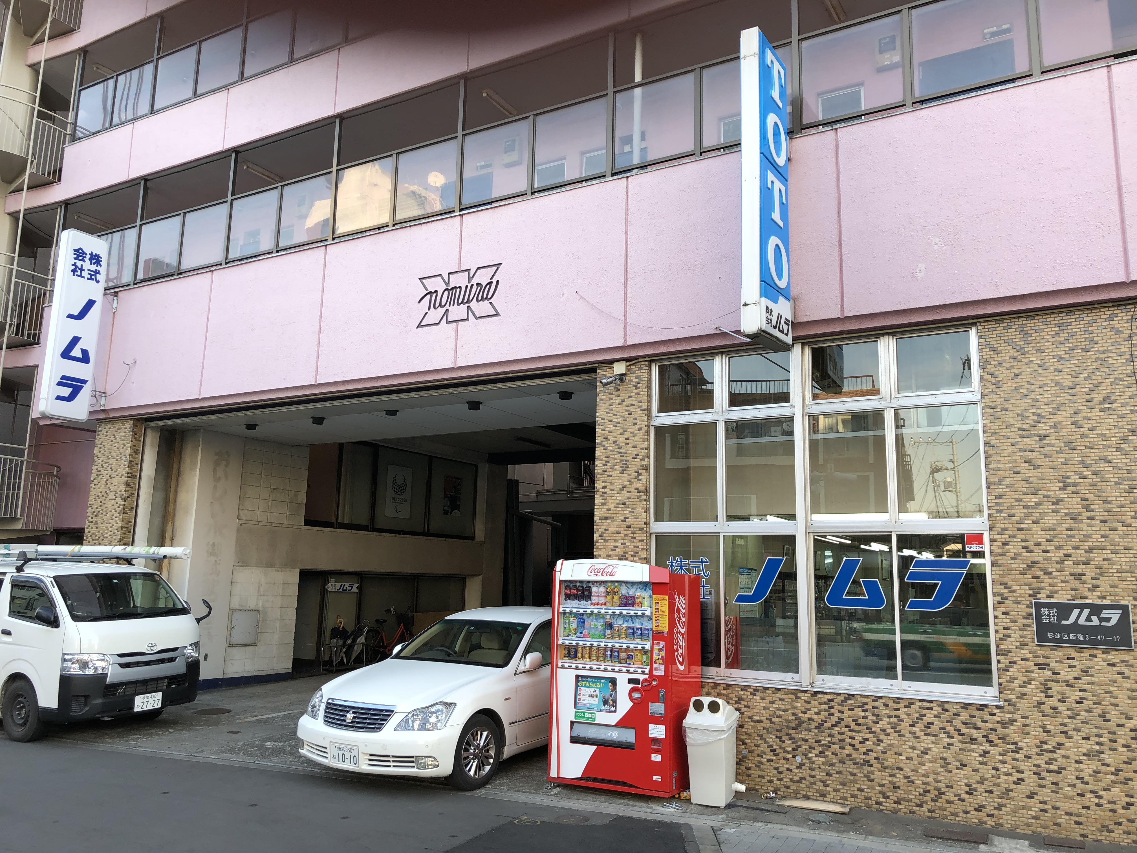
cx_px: 568
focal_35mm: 28
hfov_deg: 63.4
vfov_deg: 49.7
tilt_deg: +10.6
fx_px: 920
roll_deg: -1.1
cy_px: 426
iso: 20
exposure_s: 1/162
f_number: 1.8
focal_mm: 4
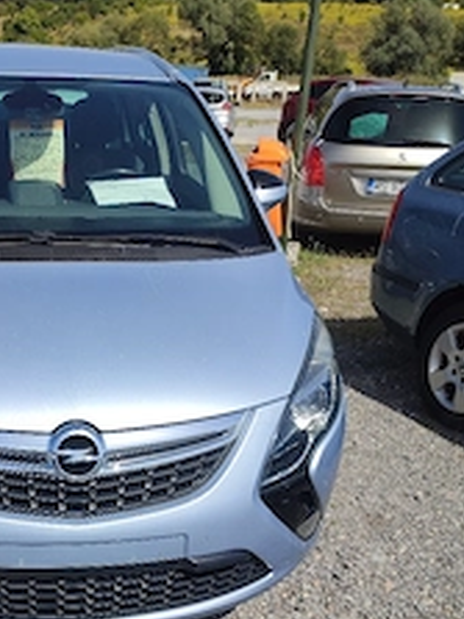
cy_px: 469
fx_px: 769
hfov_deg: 32.3
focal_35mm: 43
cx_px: 69
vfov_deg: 42.4
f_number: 1.89
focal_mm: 5.89
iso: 50
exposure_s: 1/1000
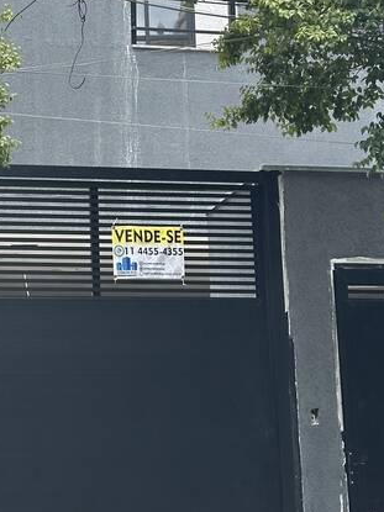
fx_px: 1850
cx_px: 78
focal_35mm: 125
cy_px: -130
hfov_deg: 11.8
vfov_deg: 15.1
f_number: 1.78
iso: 64
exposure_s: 1/1395
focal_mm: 6.86
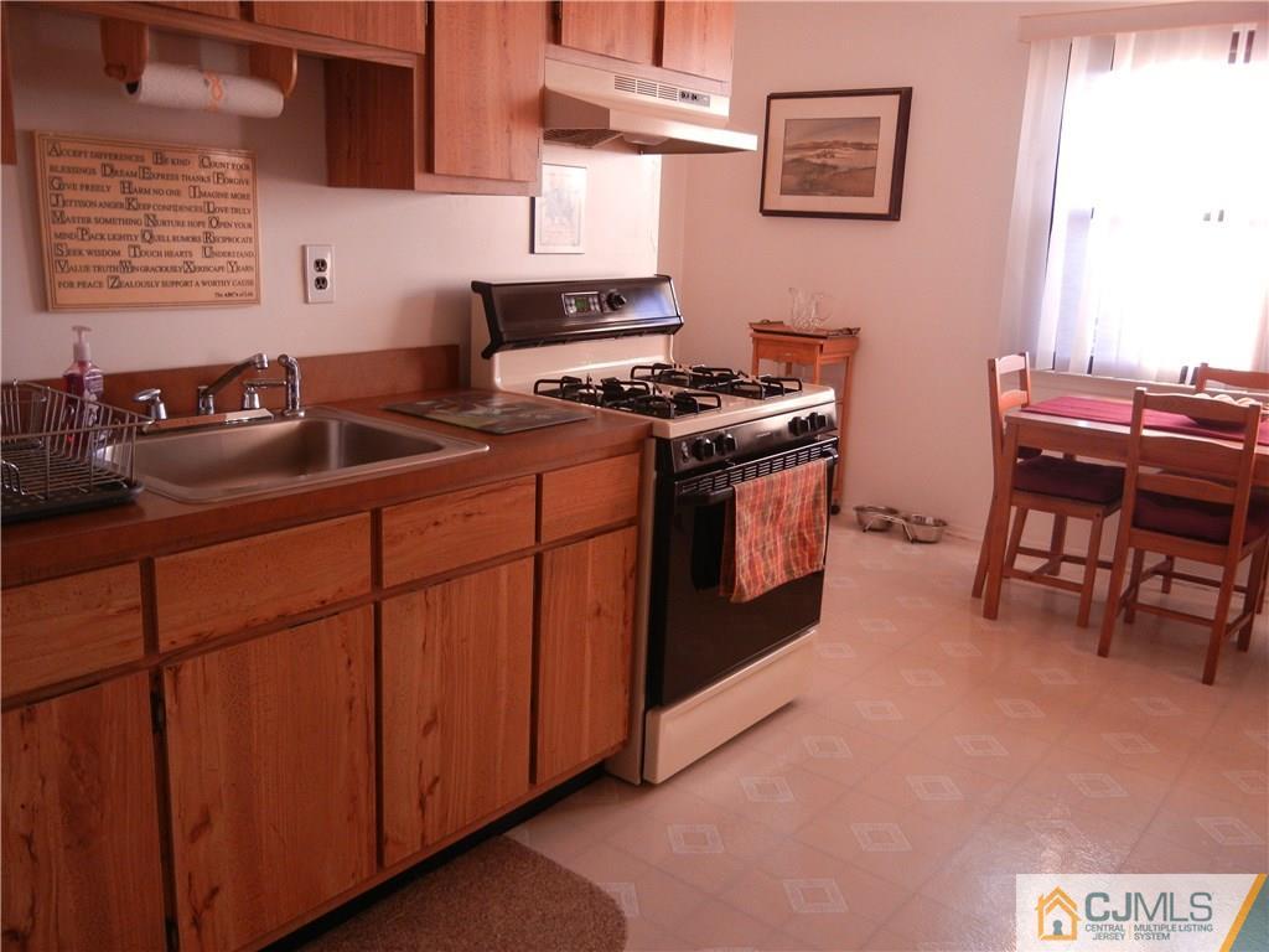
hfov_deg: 60.0
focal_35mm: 30
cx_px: 634
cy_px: 476
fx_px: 1100
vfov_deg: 46.8
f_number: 3.5
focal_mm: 5.4
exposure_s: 1/30
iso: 266
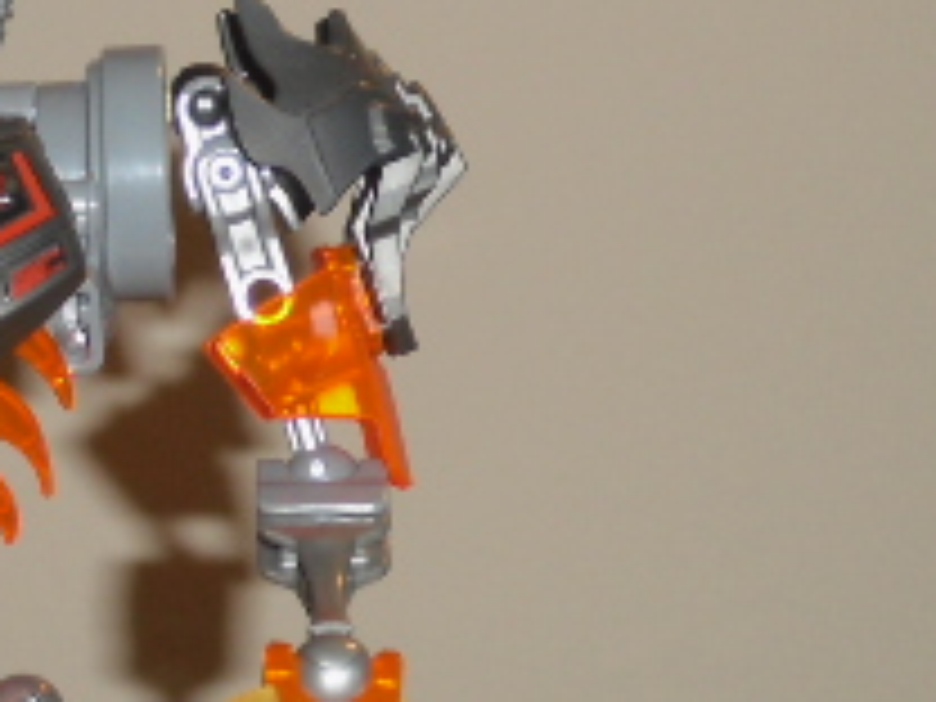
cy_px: 639
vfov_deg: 9.1
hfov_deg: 11.9
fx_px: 4407
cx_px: -94
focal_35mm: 163
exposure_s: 1/60
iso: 200
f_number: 3.8
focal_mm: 9.4
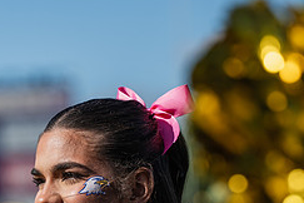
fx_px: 2516
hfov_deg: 6.9
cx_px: 116
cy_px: 224
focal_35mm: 298
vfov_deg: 4.6
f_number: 3.2
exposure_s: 1/1600
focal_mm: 125
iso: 80
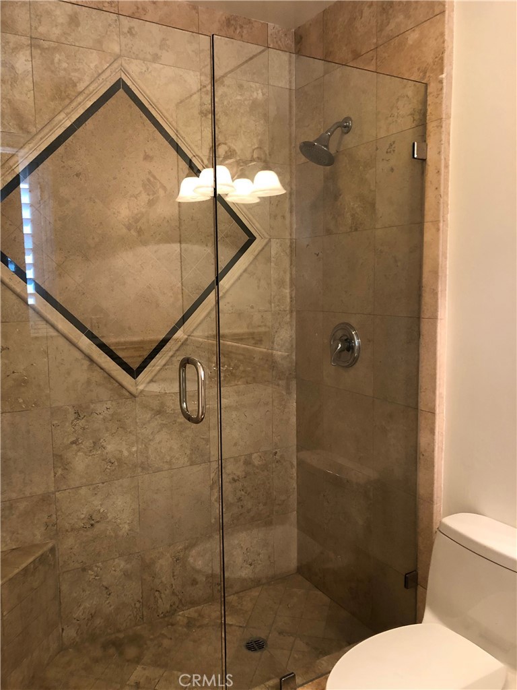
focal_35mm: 28
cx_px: 258
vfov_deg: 63.4
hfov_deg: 49.7
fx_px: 558
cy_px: 345
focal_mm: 4
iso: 64
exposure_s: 1/15
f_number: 1.8
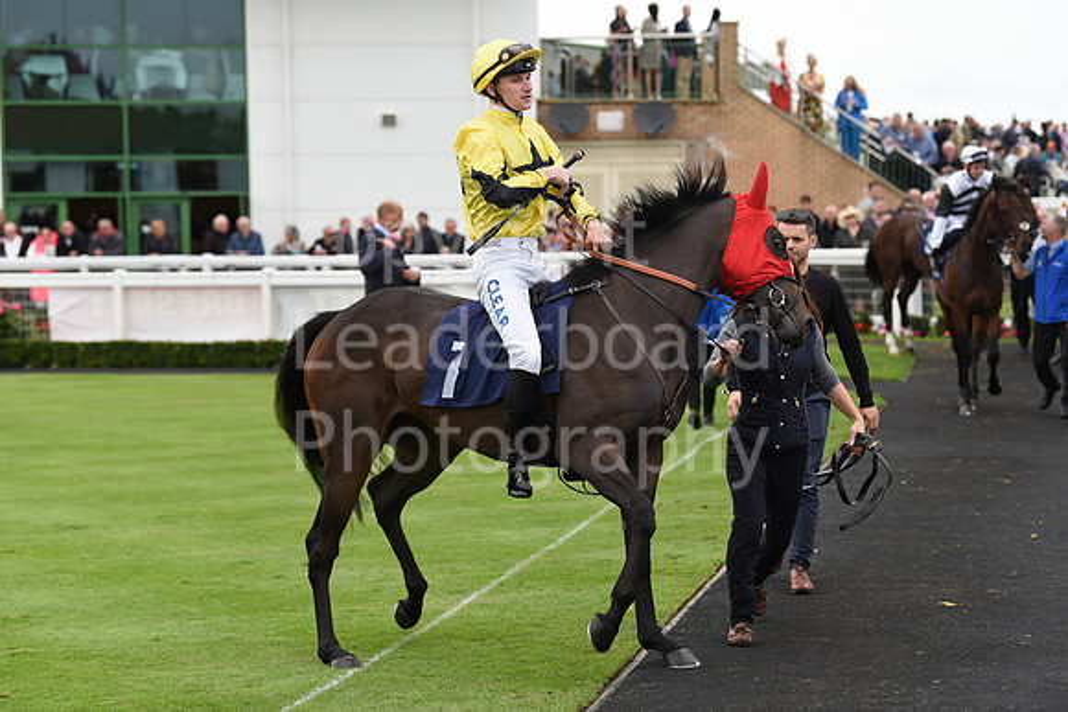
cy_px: 356
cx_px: 534
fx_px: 3561
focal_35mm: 120
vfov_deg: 11.4
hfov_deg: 17.1
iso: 640
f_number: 4.5
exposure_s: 1/1000
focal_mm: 120
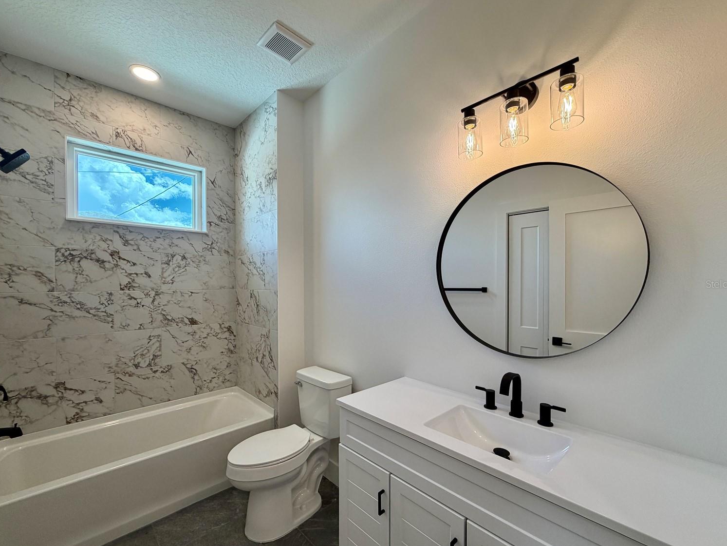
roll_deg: +0.4
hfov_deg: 98.2
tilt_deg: -0.5
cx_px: 362
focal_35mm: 15
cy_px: 284
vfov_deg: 81.7
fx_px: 315
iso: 80
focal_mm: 2.22
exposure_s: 1/120
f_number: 2.2
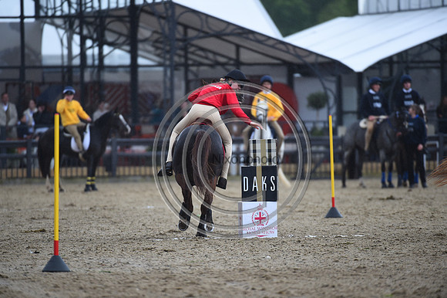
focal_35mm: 400
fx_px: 4964
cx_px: 224
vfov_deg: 3.4
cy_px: 149
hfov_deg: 5.2
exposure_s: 1/800
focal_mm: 400
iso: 1100
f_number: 4.5
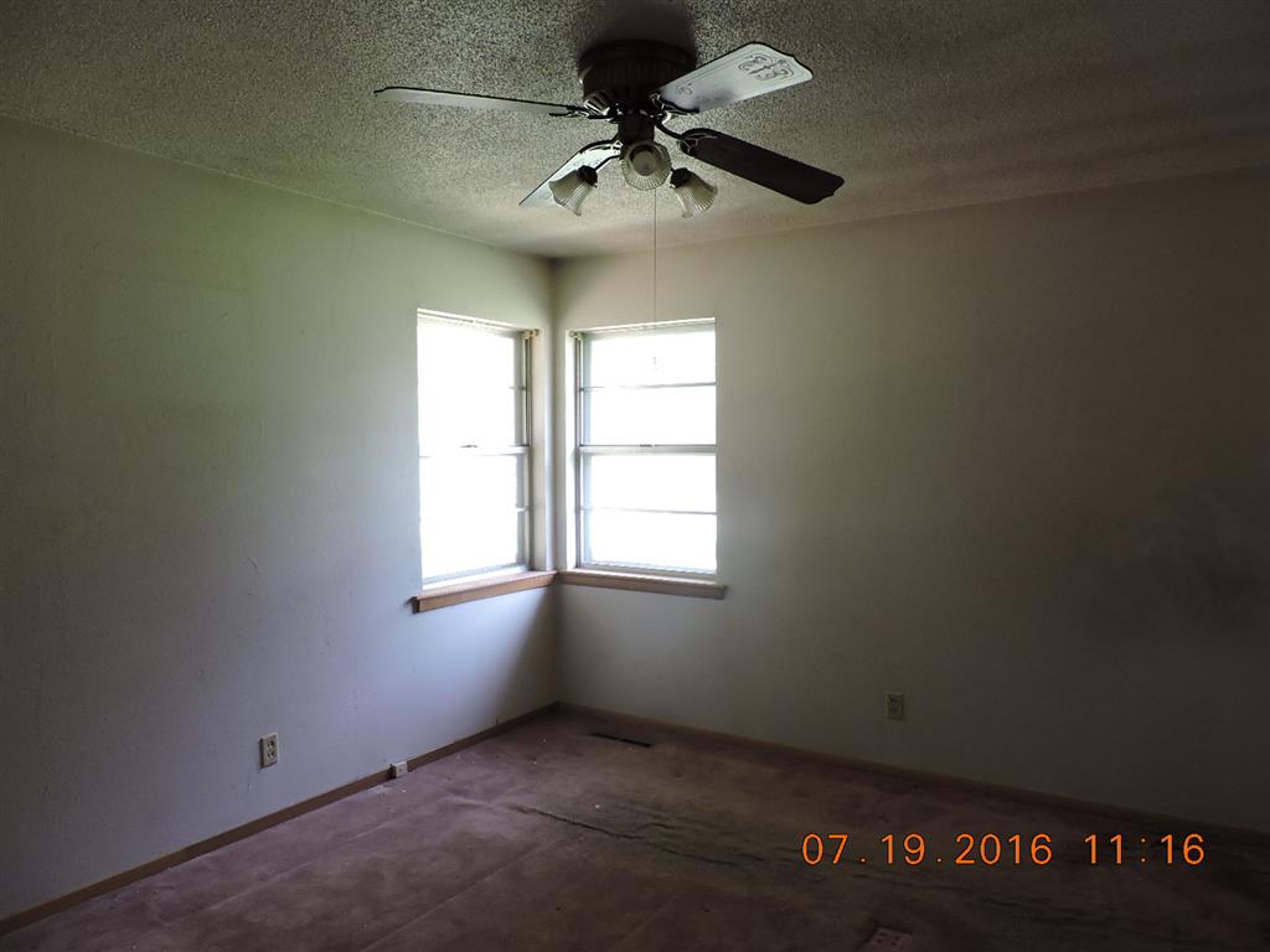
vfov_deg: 56.8
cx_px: 635
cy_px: 476
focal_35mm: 24
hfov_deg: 71.6
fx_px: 881
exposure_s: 1/30
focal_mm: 4.3
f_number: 3
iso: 220
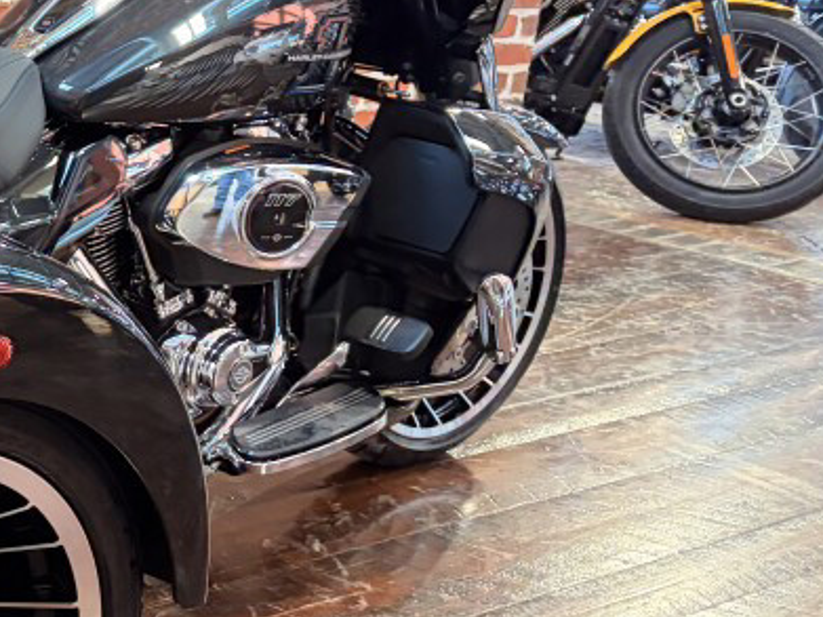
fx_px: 1688
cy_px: 251
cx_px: -281
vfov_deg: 20.7
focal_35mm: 71
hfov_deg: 23.7
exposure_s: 1/60
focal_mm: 5.96
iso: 500
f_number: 1.6
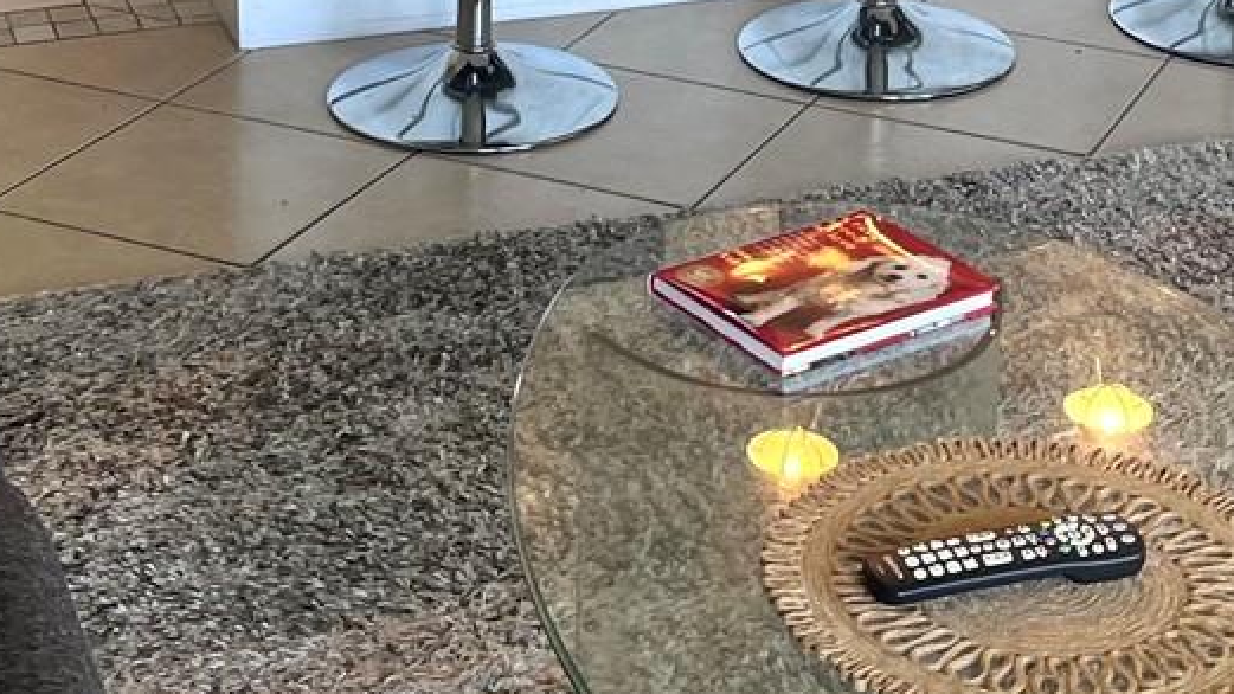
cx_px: 611
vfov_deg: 12.9
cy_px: -464
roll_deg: -1.0
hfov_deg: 24.5
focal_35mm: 87
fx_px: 2847
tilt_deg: -10.3
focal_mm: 5.1
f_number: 1.6
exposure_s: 1/60
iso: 64
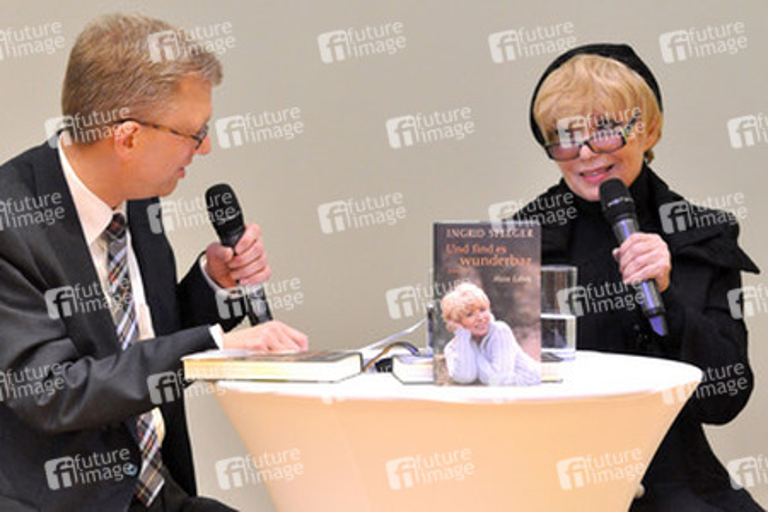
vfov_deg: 9.6
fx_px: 3040
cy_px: 256
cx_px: 384
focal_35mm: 142
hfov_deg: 14.4
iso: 2500
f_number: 6.3
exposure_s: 1/160
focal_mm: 95
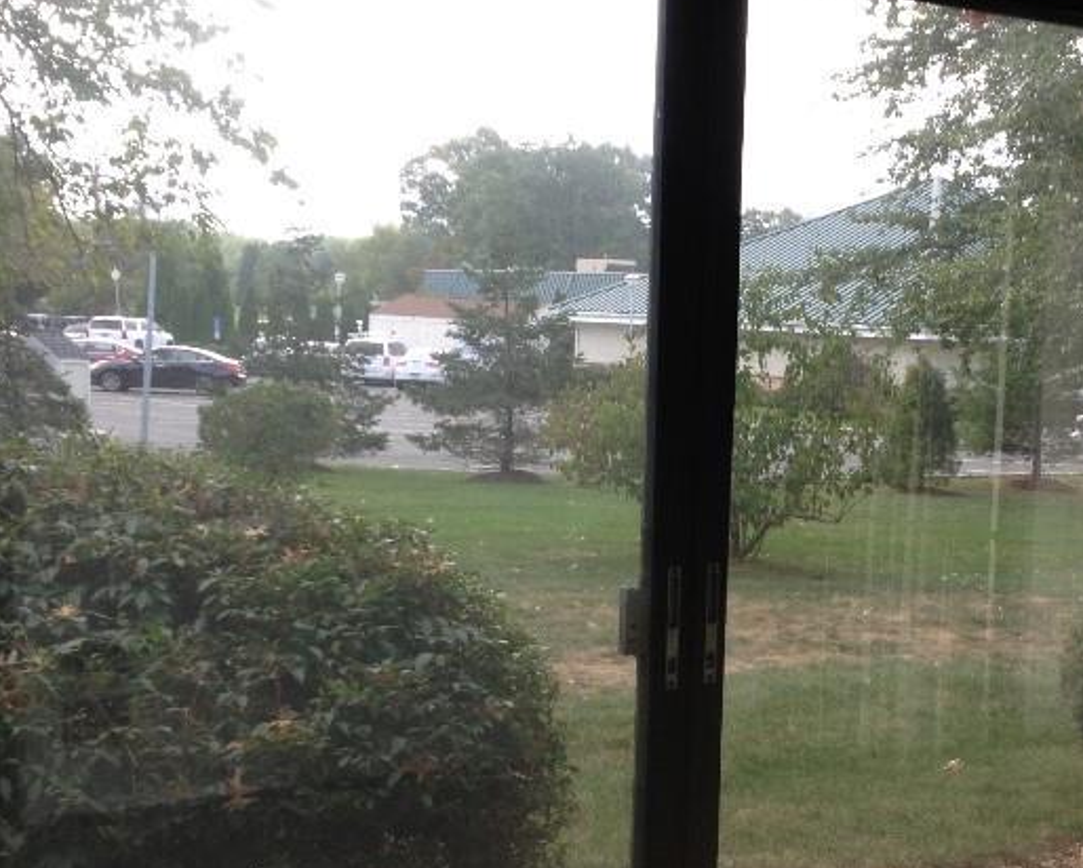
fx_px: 2181
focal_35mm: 68
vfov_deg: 22.4
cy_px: 573
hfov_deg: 27.7
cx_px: 735
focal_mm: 4.28
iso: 50
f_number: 2.4
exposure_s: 1/185
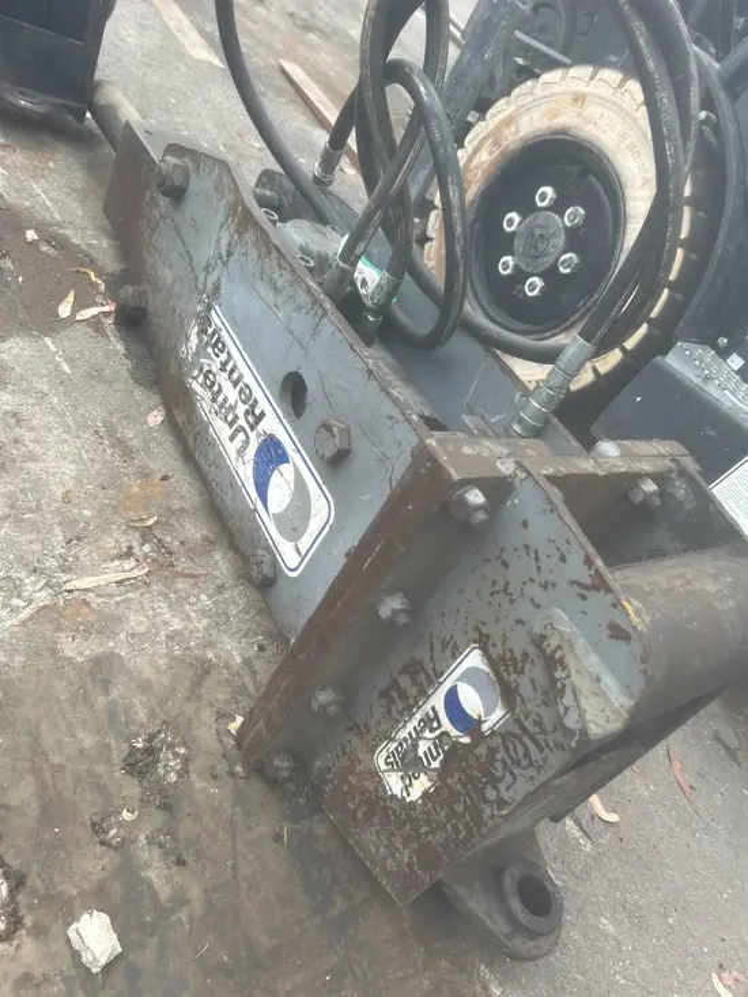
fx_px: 749
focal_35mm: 26
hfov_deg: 53.1
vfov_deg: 67.3
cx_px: 374
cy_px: 498
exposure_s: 1/575
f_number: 1.5
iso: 50
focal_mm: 5.7
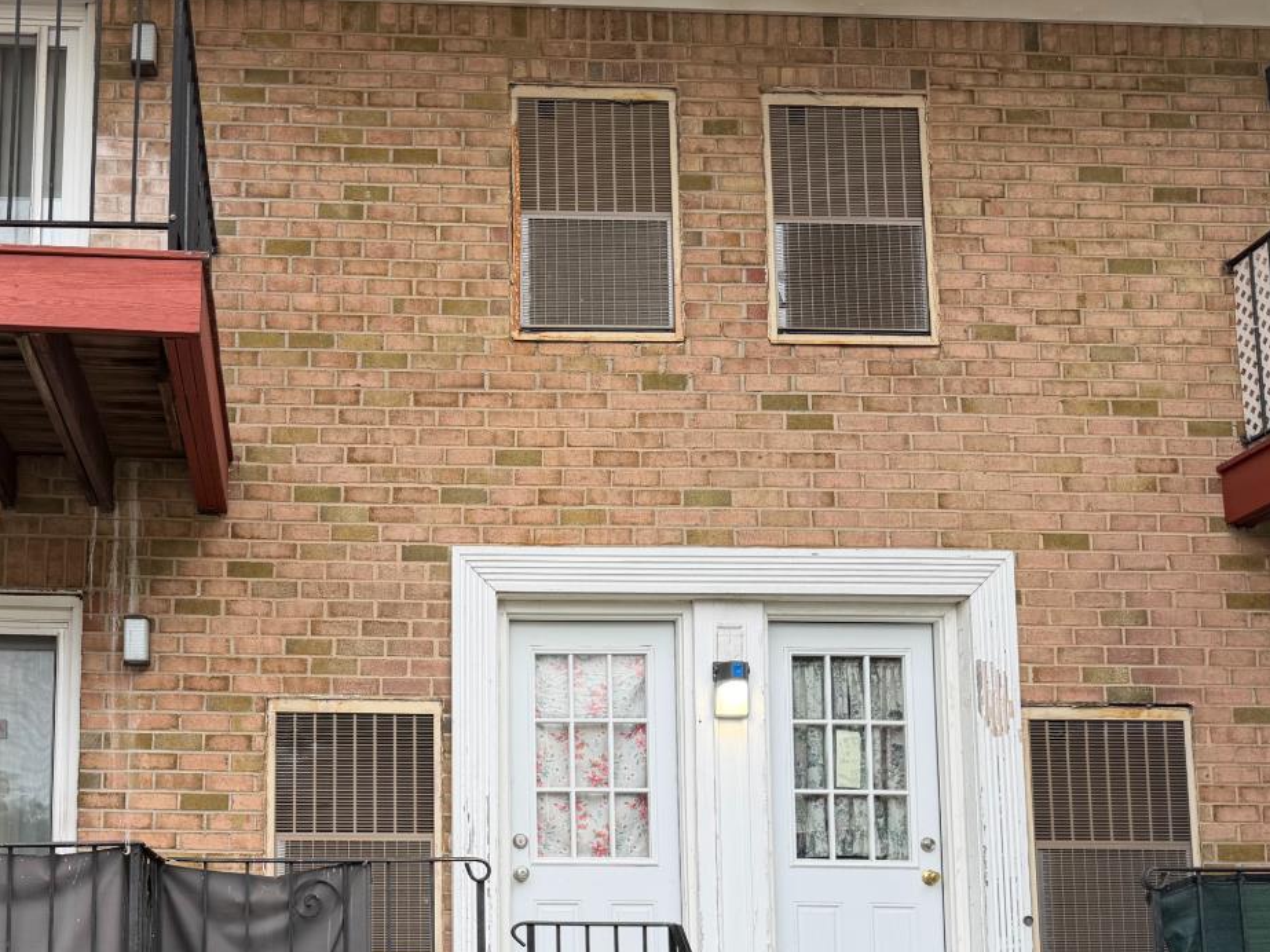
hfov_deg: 46.5
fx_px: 1431
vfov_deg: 35.6
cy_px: 768
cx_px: 347
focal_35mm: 39
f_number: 1.78
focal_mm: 6.76
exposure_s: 1/750
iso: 80
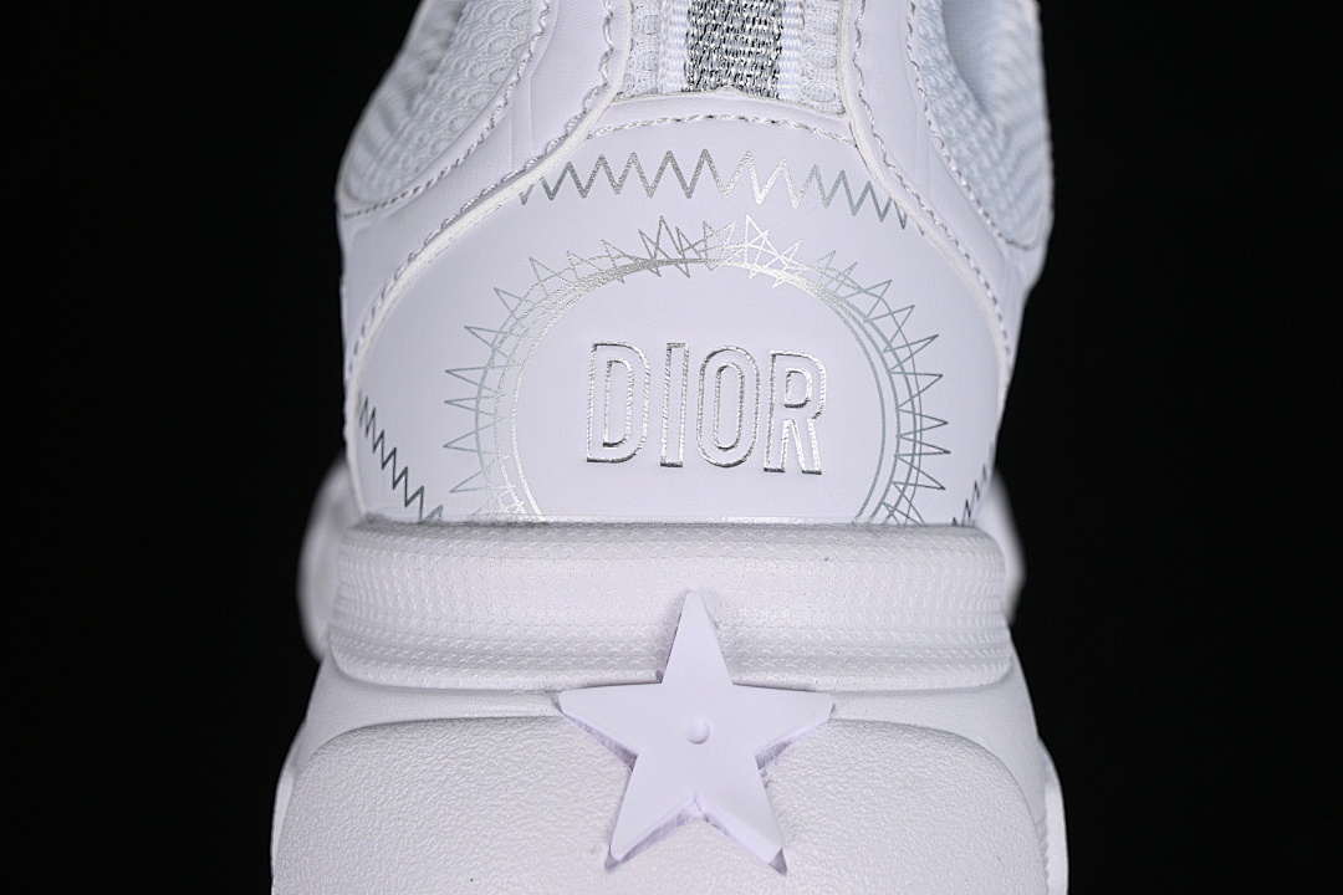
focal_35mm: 75
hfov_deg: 27.0
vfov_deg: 18.2
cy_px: 448
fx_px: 2798
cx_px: 672
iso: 160
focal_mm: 50
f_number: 8
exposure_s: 1/80
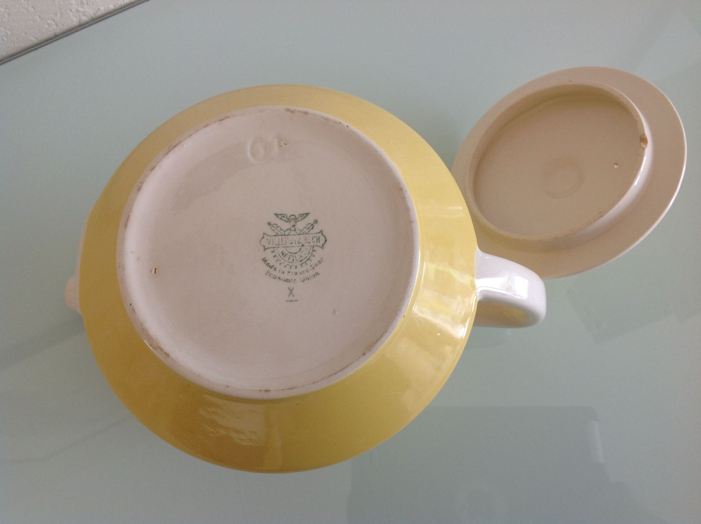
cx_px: 350
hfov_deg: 52.7
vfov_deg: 40.6
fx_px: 708
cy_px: 262
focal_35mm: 35
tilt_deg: -77.1
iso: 50
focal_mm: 4.28
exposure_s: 1/30
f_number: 2.4
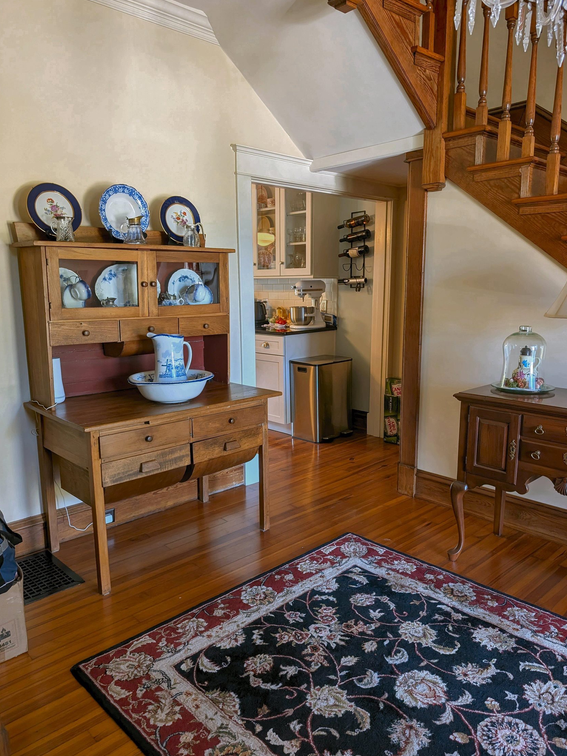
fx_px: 546
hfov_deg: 54.9
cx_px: 293
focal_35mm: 25
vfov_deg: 69.4
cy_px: 384
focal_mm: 6.9
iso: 45
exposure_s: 1/74.4
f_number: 1.68
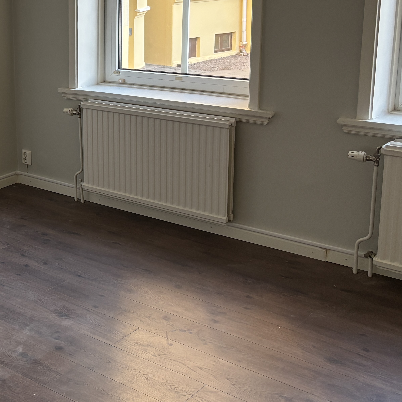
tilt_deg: -10.6
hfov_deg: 28.4
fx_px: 723
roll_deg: +1.9
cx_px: -34
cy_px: 116
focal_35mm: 55
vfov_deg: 30.7
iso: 125
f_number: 1.6
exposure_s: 1/92
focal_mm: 5.96
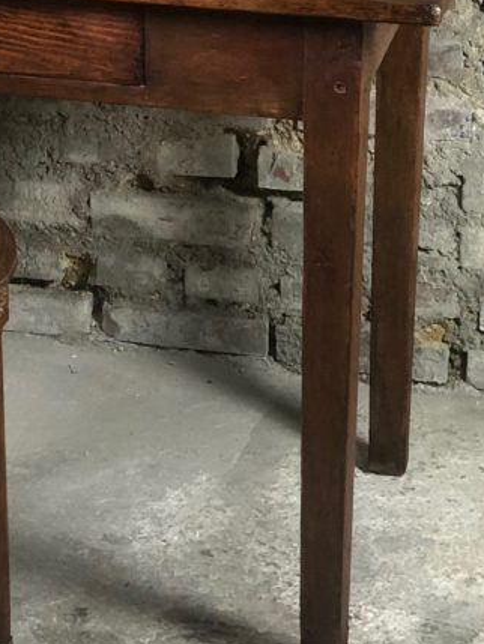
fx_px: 2311
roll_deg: +0.6
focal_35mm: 124
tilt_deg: -18.5
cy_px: 99
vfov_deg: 15.7
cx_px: -17
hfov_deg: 11.8
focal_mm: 6
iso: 160
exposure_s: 1/25
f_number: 2.4
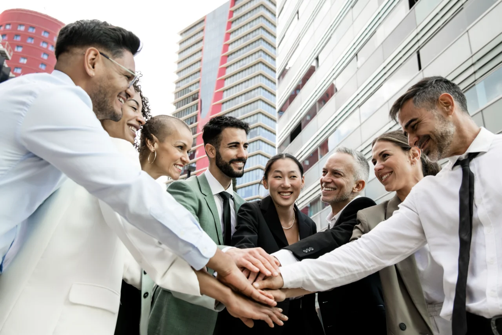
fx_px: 474
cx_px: 251
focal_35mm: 34
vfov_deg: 38.9
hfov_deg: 55.8
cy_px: 168
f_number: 4.5
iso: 800
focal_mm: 34
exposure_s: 1/800
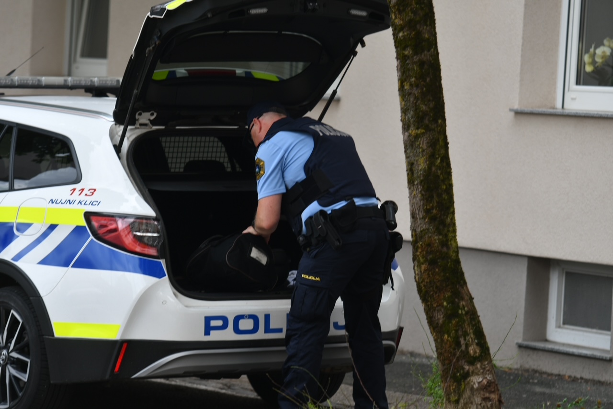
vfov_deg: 6.3
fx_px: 3696
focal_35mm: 217
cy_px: 204
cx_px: 306
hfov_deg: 9.5
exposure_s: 1/250
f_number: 2.8
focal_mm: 145
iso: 100
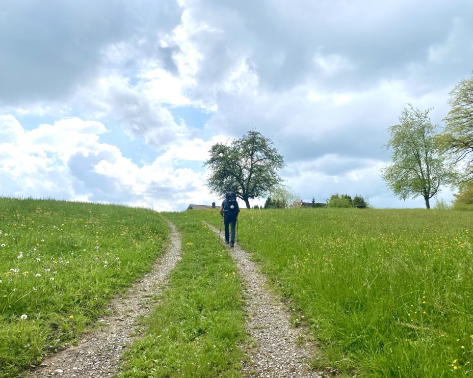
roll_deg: +0.0
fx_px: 392
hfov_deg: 62.2
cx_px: 232
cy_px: 188
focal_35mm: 28
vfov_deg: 51.5
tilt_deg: +6.7
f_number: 1.8
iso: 32
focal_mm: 4.25
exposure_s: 1/5747
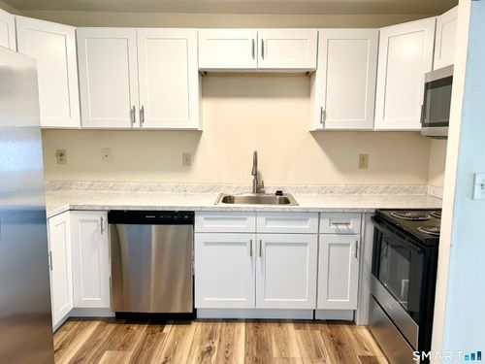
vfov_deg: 53.1
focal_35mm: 26
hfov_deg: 67.3
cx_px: 242
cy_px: 182
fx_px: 364
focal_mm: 5.7
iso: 100
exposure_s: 1/60
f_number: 1.5
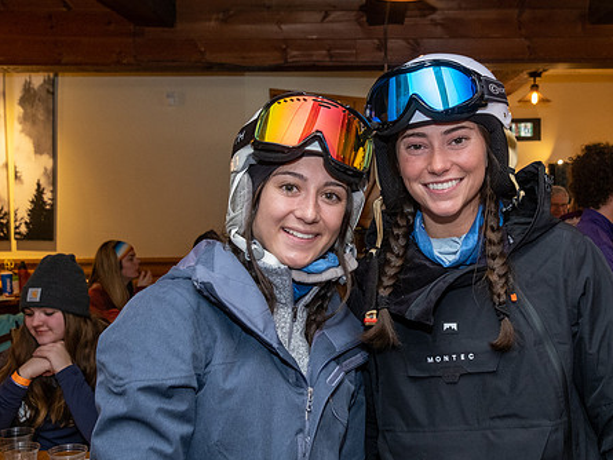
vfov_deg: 33.6
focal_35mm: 43
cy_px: 229
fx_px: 762
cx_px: 370
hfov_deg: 43.6
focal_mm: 16
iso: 1250
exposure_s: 1/60
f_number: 4
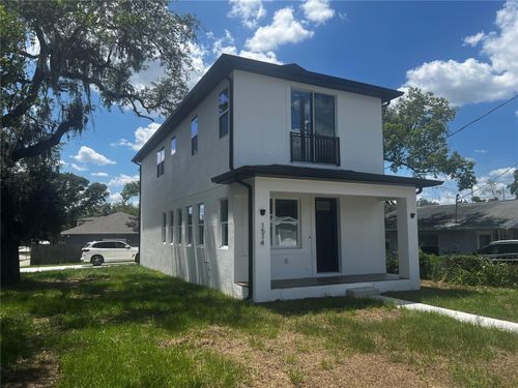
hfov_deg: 67.3
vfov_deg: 53.1
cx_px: 259
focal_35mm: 26
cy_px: 194
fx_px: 389
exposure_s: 1/4444
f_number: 1.5
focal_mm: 5.7
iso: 50
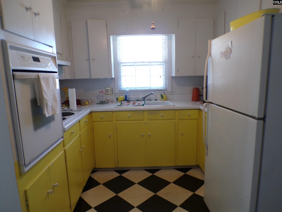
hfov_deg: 71.6
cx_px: 141
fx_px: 196
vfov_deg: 56.8
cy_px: 106
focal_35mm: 24
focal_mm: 4.3
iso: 182
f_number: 3
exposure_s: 1/34
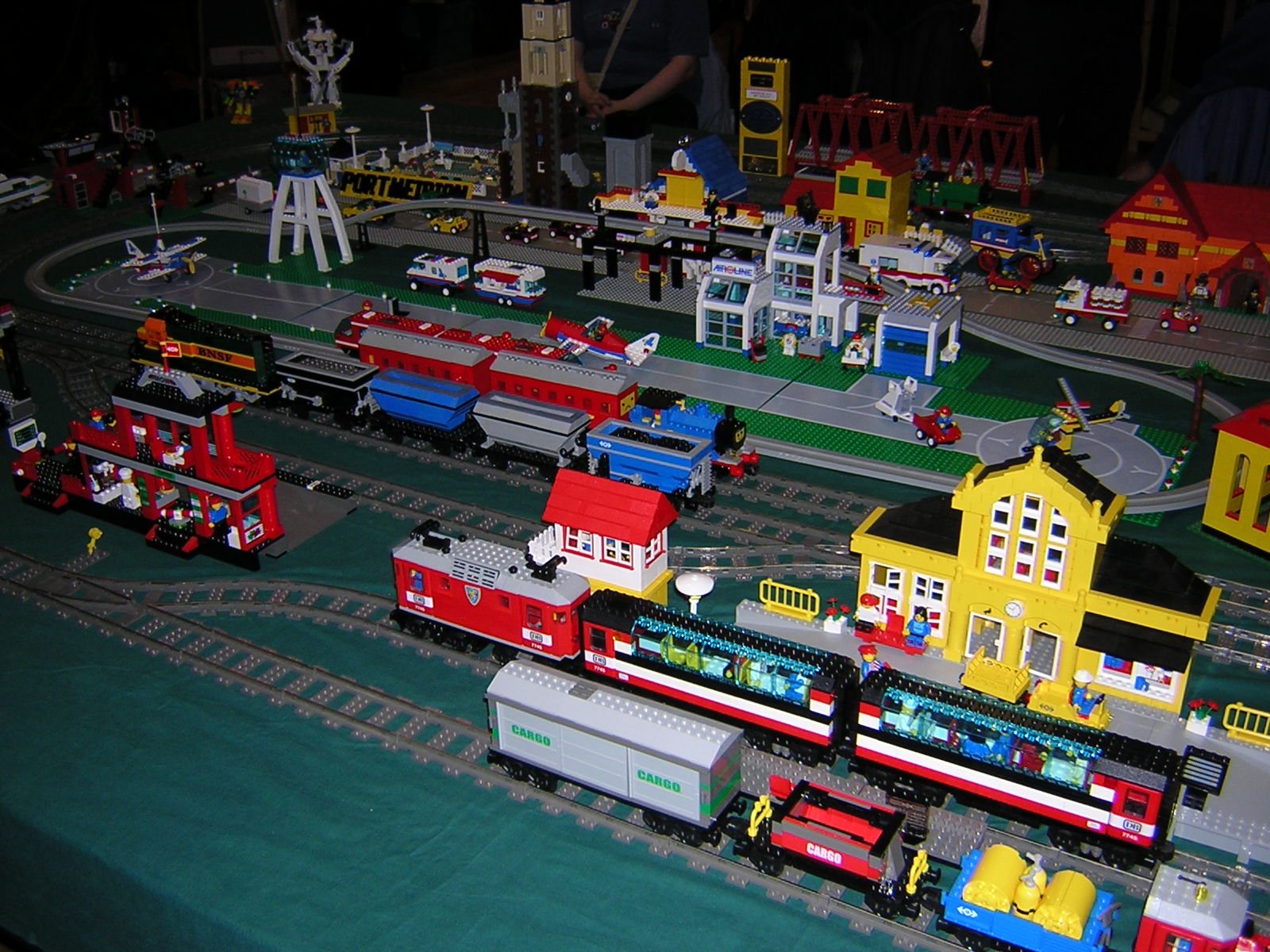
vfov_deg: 39.7
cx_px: 635
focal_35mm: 36
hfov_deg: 51.4
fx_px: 1321
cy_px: 476
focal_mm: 4.7
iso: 100
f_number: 2.6
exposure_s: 1/60.1
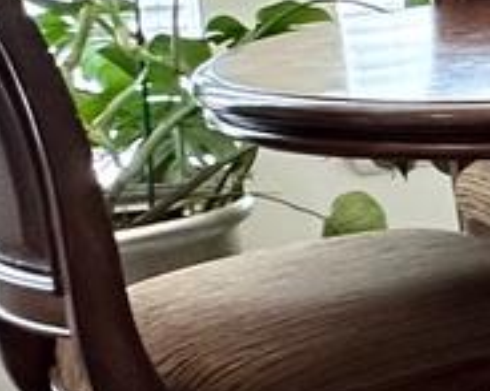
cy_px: -29
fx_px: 1551
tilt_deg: -5.7
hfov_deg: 10.0
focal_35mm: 107
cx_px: 1646
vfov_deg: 14.1
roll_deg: +0.1
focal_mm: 2.22
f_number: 2.2
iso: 250
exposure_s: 1/60
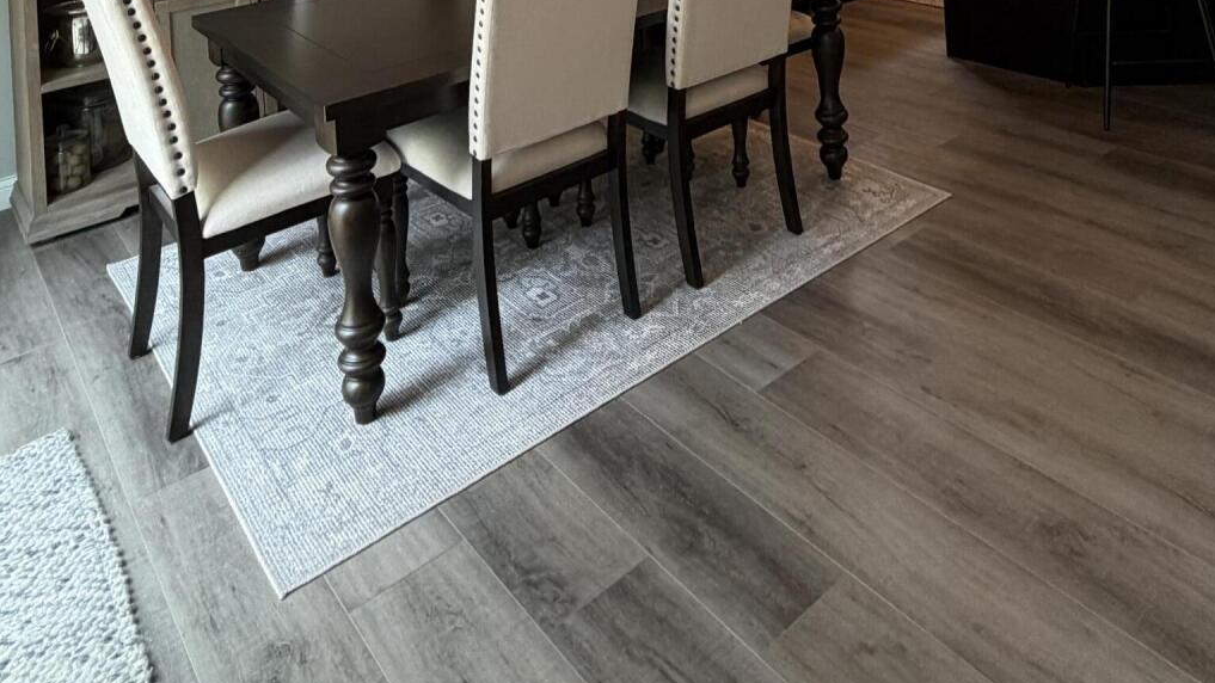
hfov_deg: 64.2
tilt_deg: -0.3
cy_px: -247
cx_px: 665
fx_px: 966
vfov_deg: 29.6
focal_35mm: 30
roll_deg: +3.3
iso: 160
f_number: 2.2
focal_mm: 2.22
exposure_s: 1/60
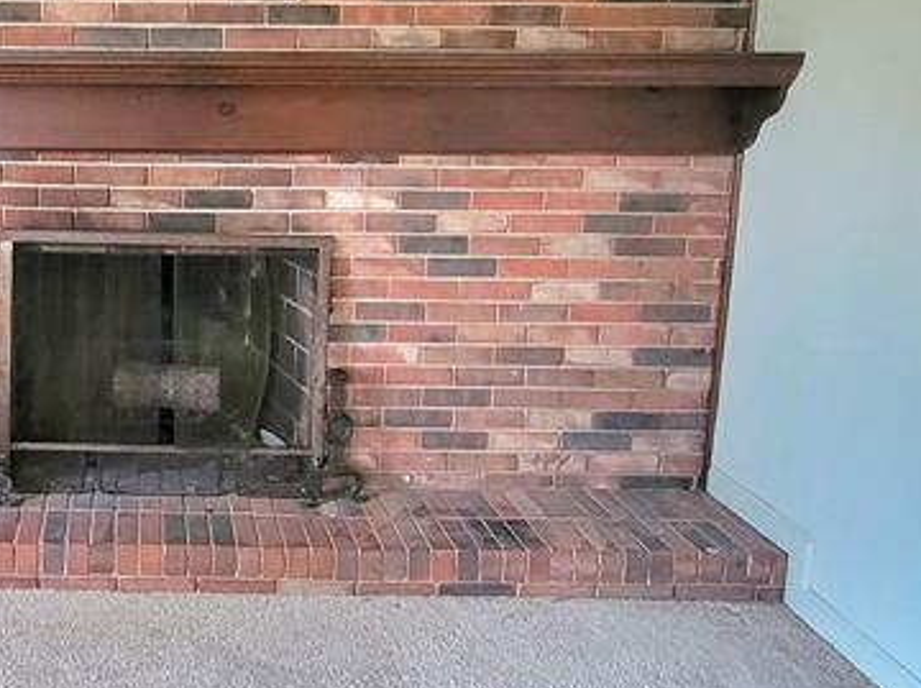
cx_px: 120
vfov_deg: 38.0
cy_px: 211
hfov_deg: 46.1
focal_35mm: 37
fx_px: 983
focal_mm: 2.2
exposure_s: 1/30
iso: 500
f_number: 2.2
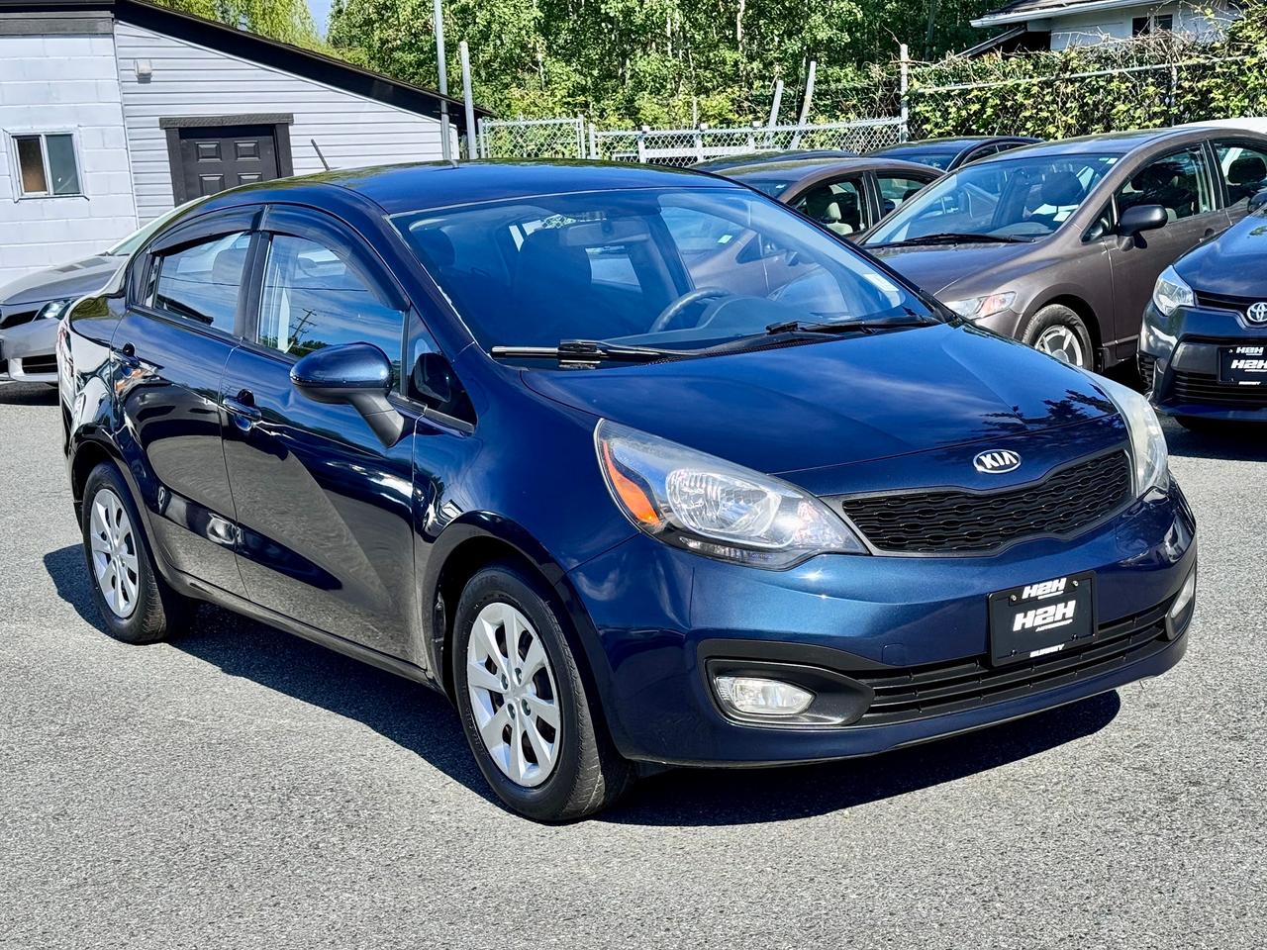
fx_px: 1757
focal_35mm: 48
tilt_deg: -8.3
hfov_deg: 39.7
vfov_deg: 30.3
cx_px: 634
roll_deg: +3.0
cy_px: 475
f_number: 1.78
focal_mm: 6.76
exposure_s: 1/2331
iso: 64
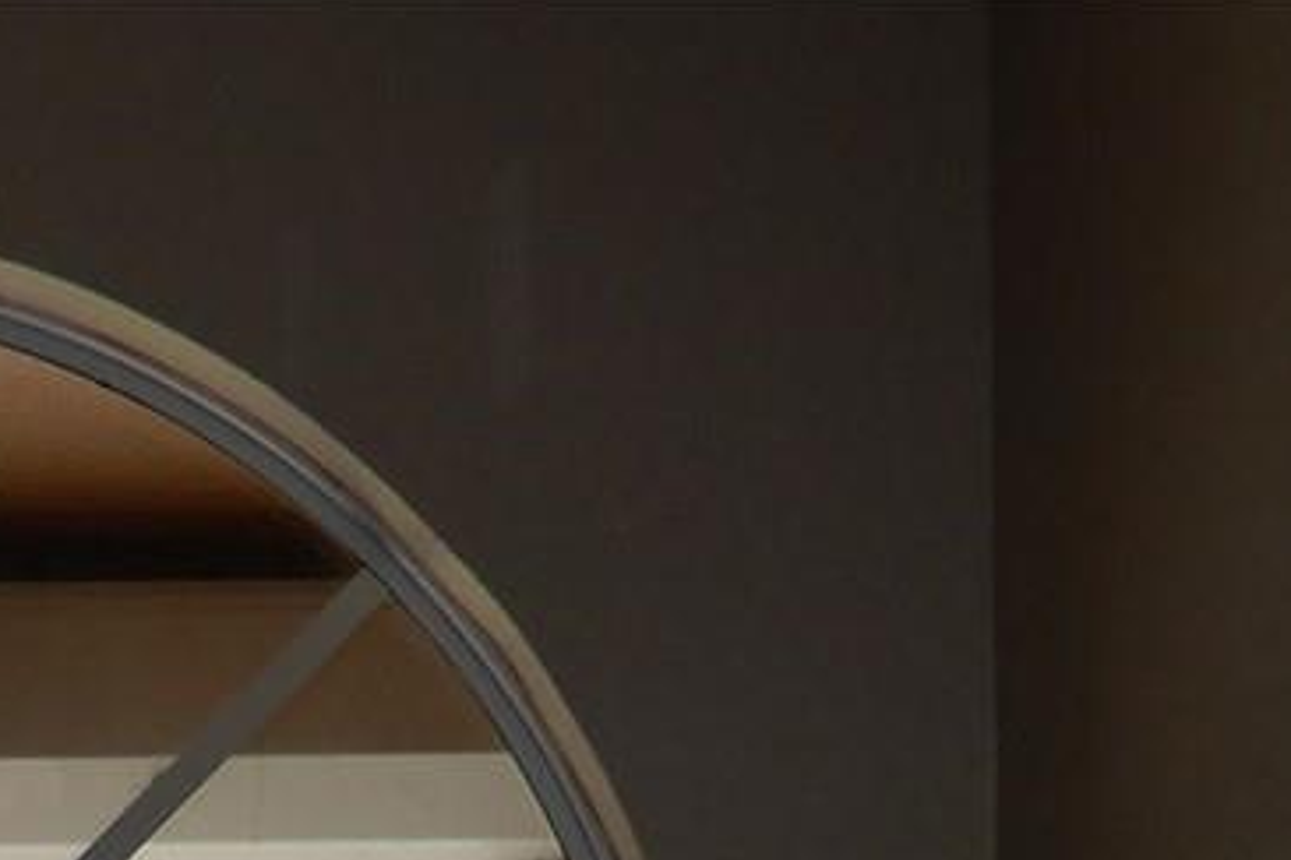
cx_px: -131
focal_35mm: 159
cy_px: 2104
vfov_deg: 8.0
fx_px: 5701
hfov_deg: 12.7
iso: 80
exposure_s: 1/160
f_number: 4
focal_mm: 6.2
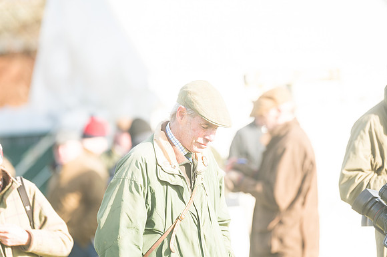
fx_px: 3225
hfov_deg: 6.9
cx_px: 194
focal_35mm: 300
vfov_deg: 4.6
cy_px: 128
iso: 400
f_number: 5
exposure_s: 1/800
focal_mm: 300
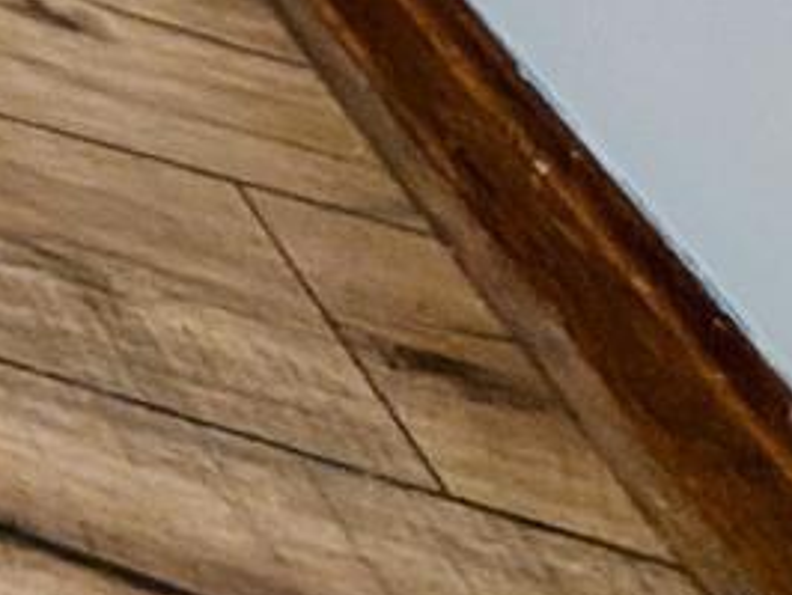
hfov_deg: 8.5
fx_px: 2107
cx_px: -2215
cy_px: -1621
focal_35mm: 92
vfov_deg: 8.9
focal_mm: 2.02
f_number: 1.7
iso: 119
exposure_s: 1/40
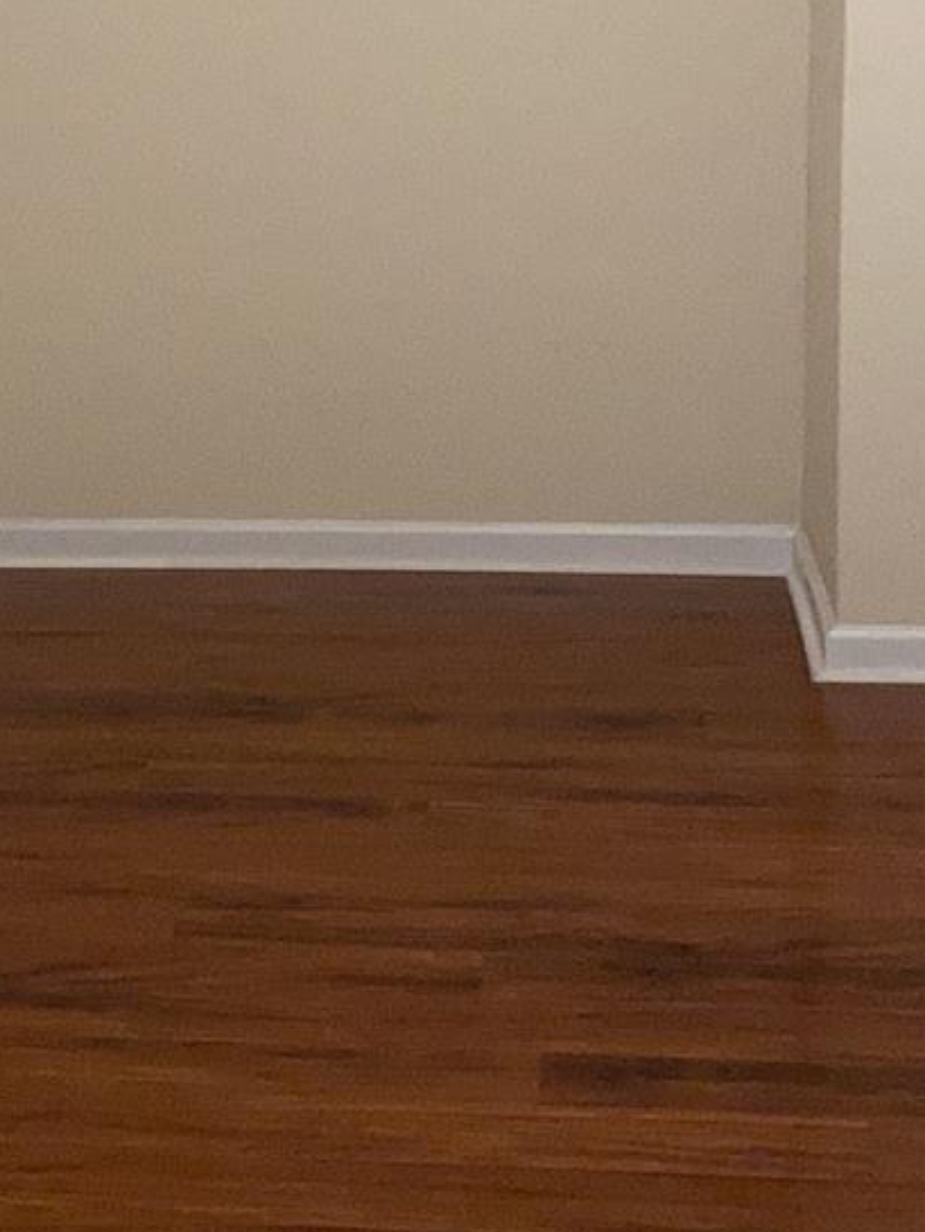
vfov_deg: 29.2
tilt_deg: -13.1
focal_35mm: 66
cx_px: 251
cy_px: 432
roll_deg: +1.7
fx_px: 2351
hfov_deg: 22.1
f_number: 1.8
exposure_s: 1/40
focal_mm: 4.25
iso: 800
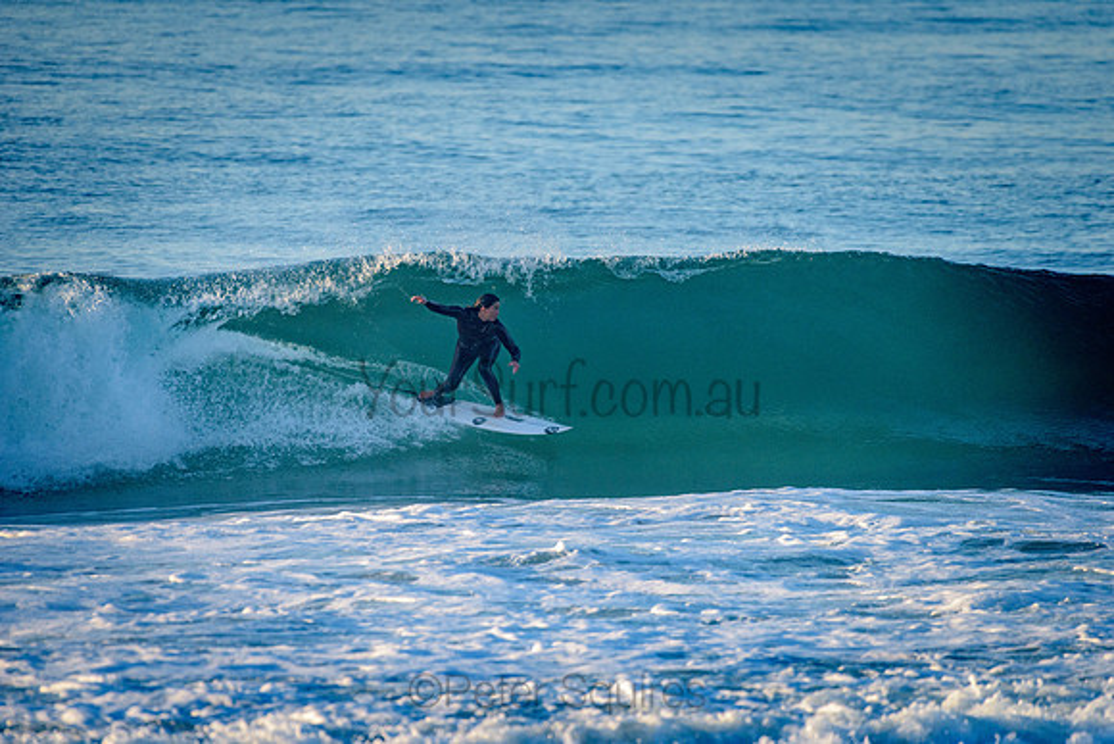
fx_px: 15475
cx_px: 557
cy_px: 372
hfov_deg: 4.1
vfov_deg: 2.8
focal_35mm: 500
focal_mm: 500
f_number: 5.6
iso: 720
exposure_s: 1/2000
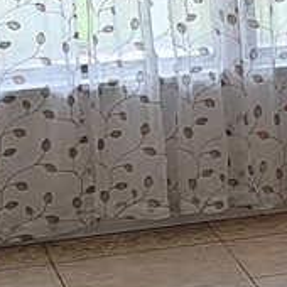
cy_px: 17
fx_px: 1876
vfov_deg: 8.7
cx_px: 1140
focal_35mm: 200
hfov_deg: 6.8
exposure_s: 1/120
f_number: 1.8
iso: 50
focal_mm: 5.23
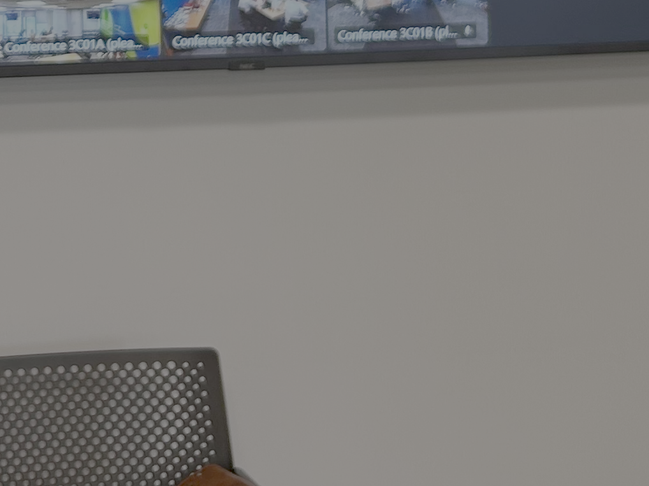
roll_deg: +1.9
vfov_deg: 13.8
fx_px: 1931
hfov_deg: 18.2
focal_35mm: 103
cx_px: -115
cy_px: -154
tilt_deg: +0.1
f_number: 1.5
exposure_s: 1/50
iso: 64
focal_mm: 5.7
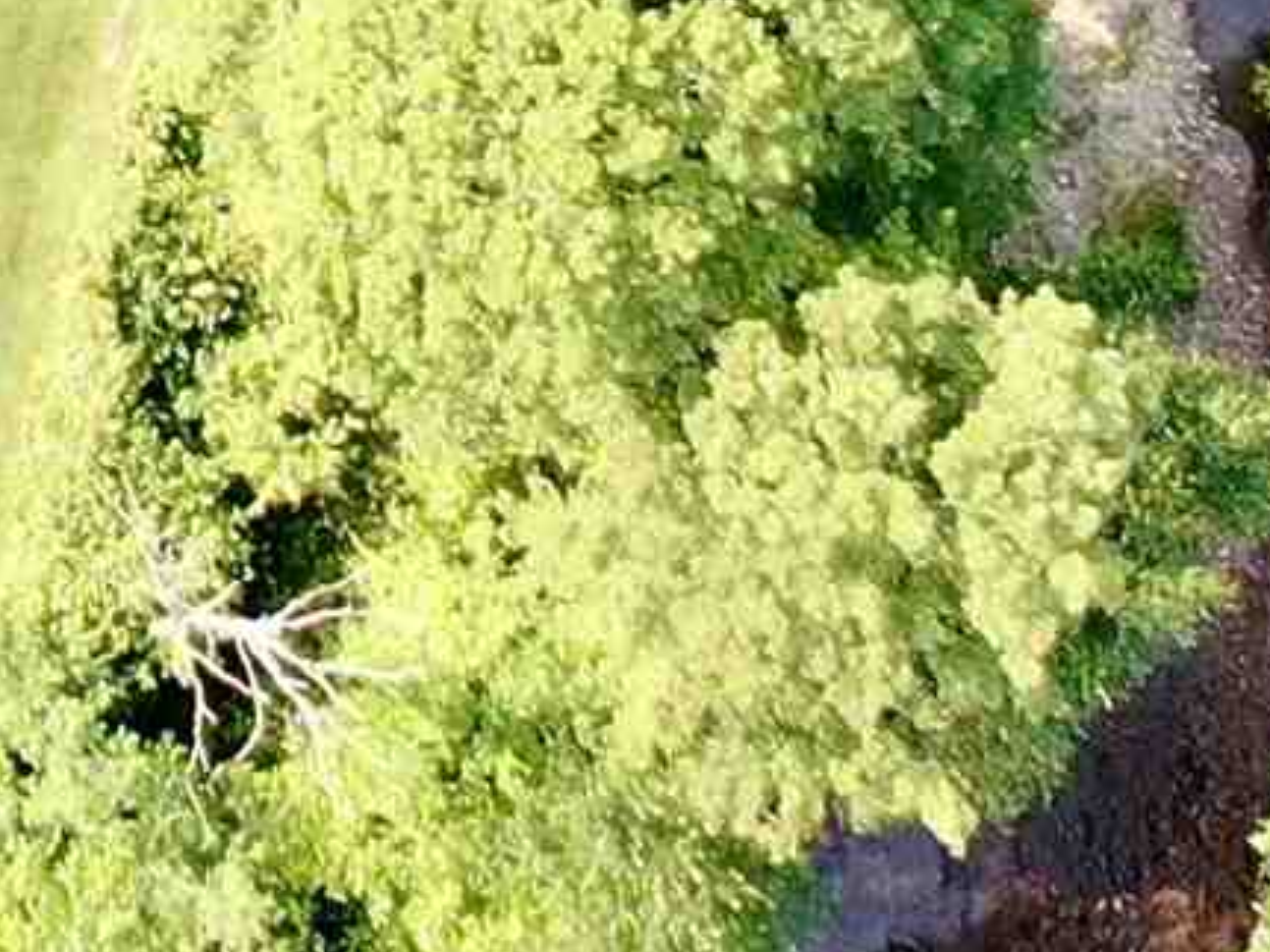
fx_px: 6272
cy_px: -1444
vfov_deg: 7.9
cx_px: -760
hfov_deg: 11.0
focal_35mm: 171
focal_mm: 4.39
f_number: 2.8
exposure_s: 1/120
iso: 100
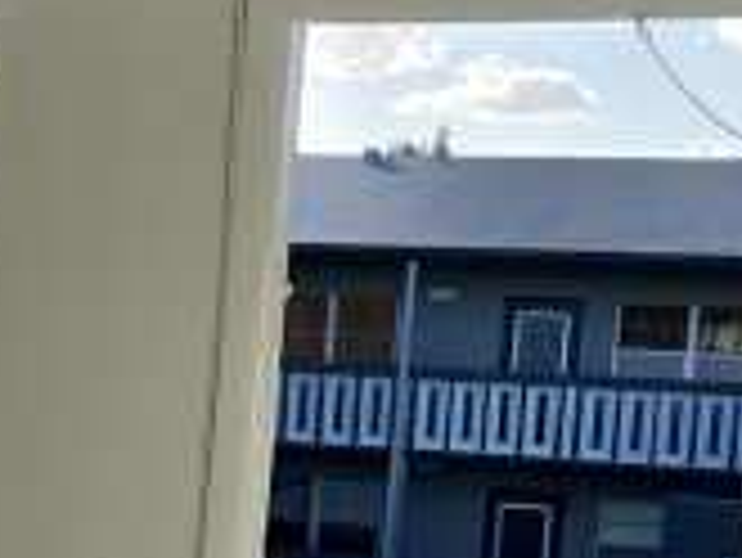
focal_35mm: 136
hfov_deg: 12.4
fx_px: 2917
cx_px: -827
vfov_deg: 10.7
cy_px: 684
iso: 32
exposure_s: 1/972
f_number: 1.8
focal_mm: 3.99
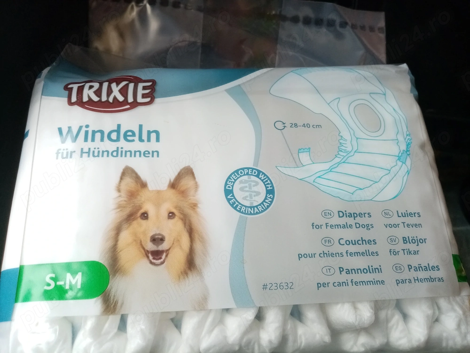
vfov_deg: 53.1
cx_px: 235
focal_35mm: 26
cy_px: 176
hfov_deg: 67.3
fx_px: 353
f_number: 1.8
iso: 115
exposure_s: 1/50
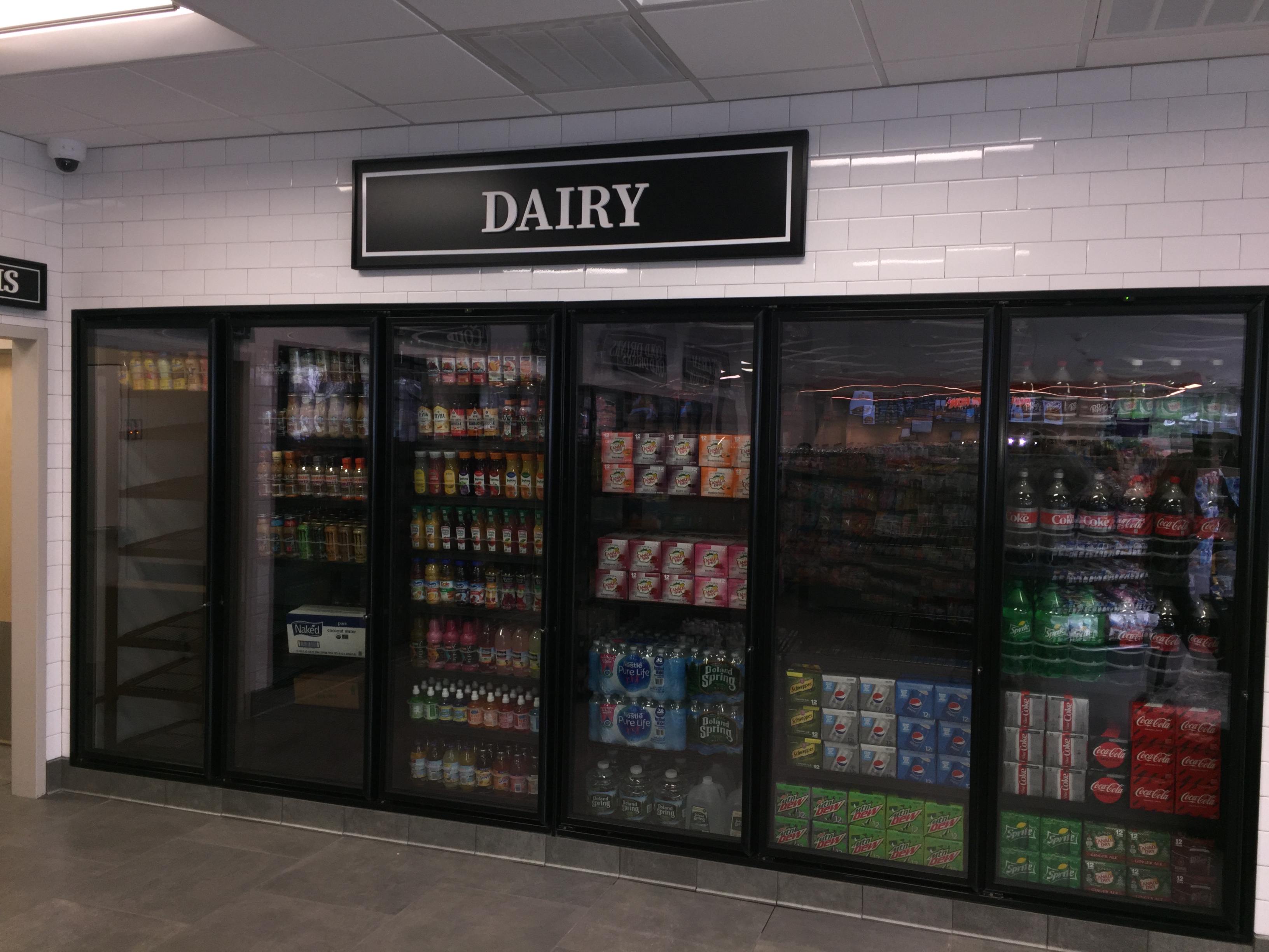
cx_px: 634
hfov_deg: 61.7
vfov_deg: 48.2
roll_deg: -0.8
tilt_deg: -2.8
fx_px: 1063
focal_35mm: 29
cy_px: 476
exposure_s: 1/70
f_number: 2.2
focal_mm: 4.15
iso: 32
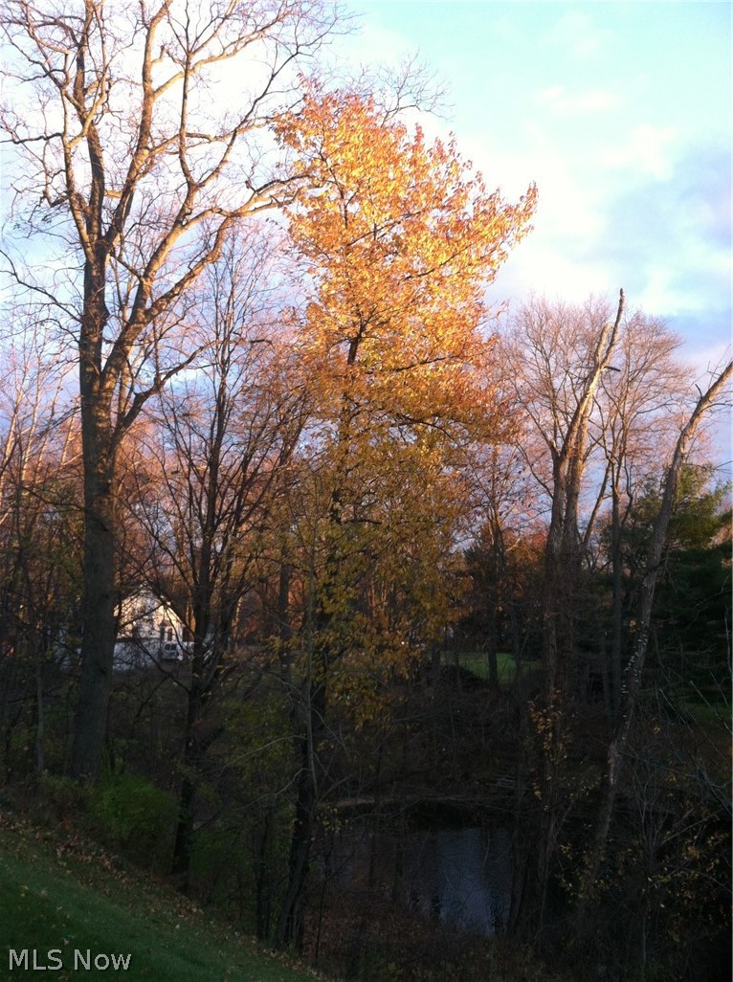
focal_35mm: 35
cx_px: 366
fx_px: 991
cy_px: 491
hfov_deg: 40.6
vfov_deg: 52.7
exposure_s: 1/60
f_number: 2.8
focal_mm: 3.85
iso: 80
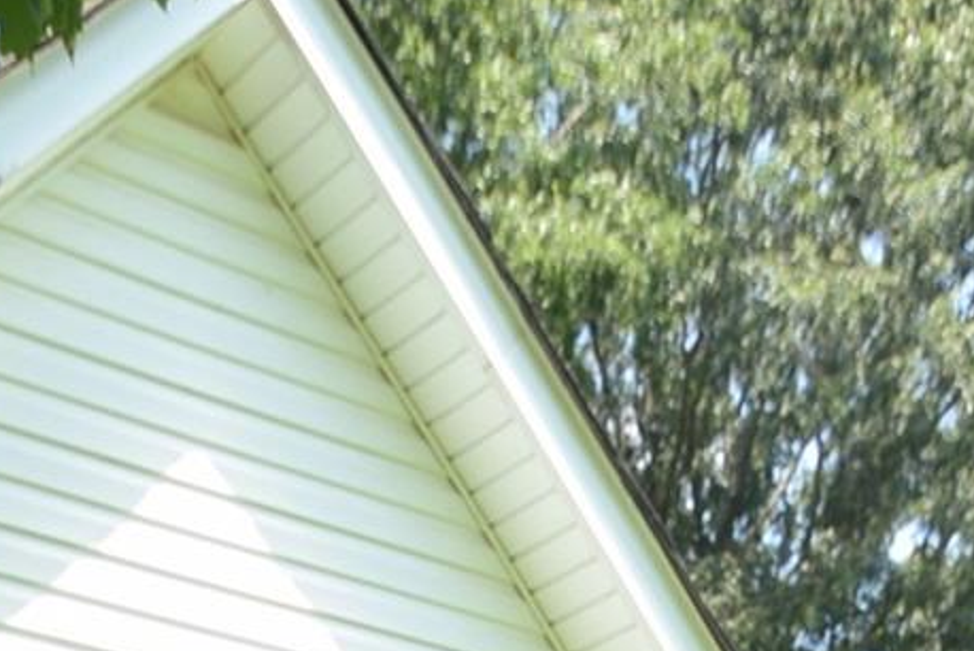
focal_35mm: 77
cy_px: 1347
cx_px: 211
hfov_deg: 25.8
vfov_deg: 14.4
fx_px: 2088
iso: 100
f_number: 6.3
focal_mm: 11.5
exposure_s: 1/160
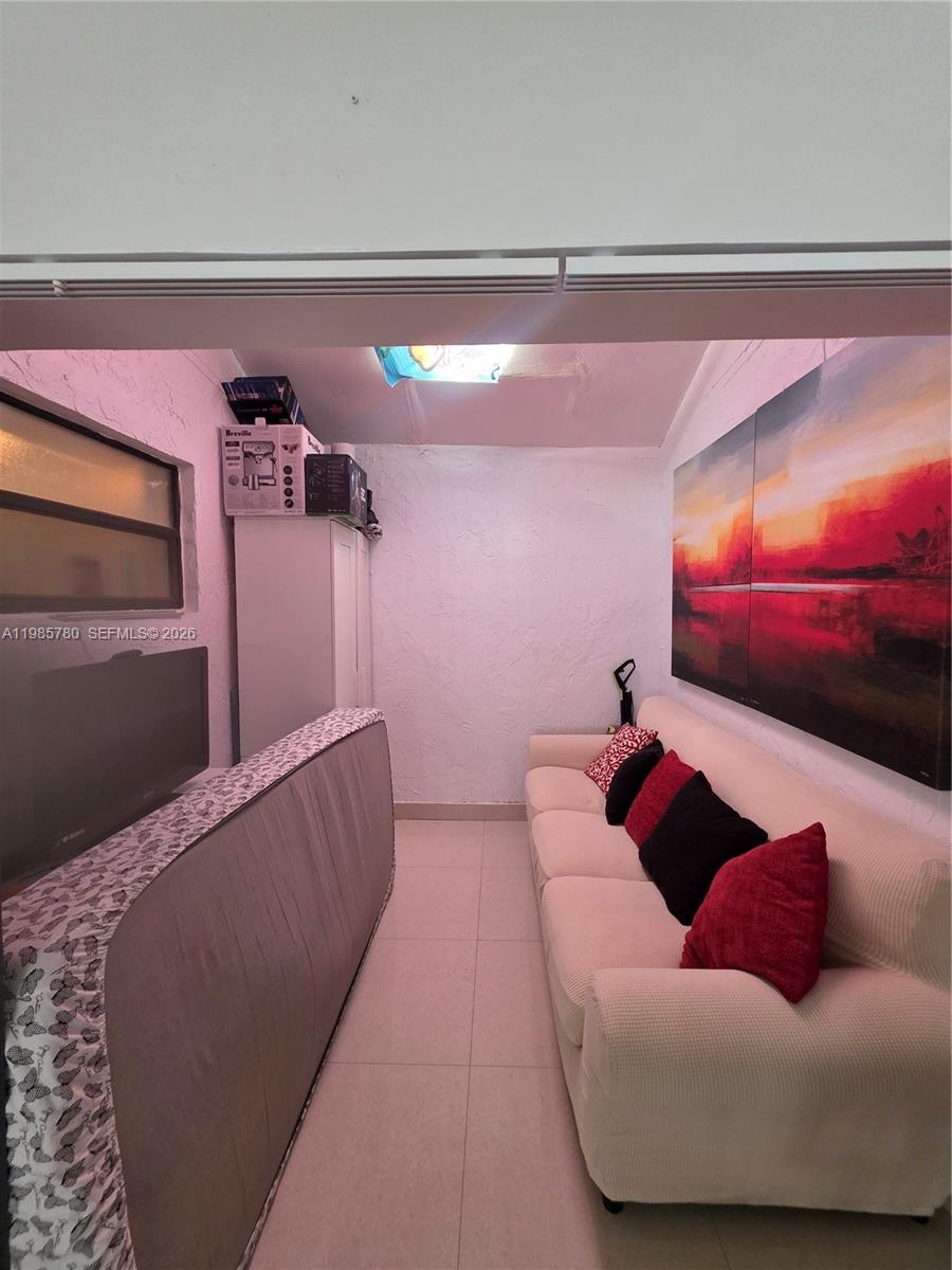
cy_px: 635
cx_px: 476
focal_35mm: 13
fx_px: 477
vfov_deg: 106.2
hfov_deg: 89.9
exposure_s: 1/60
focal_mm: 2.2
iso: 250
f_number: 1.9
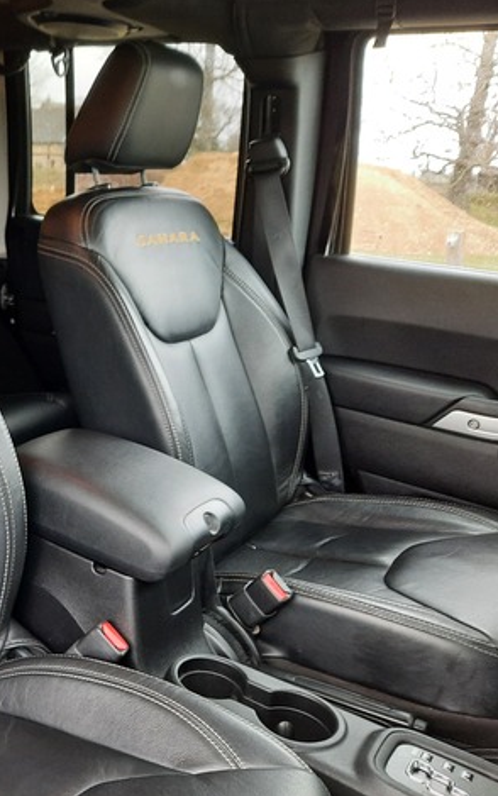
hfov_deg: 33.2
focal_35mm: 36
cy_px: 395
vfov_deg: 54.0
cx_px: 36
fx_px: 781
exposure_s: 1/50
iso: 320
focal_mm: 4.6
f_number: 2
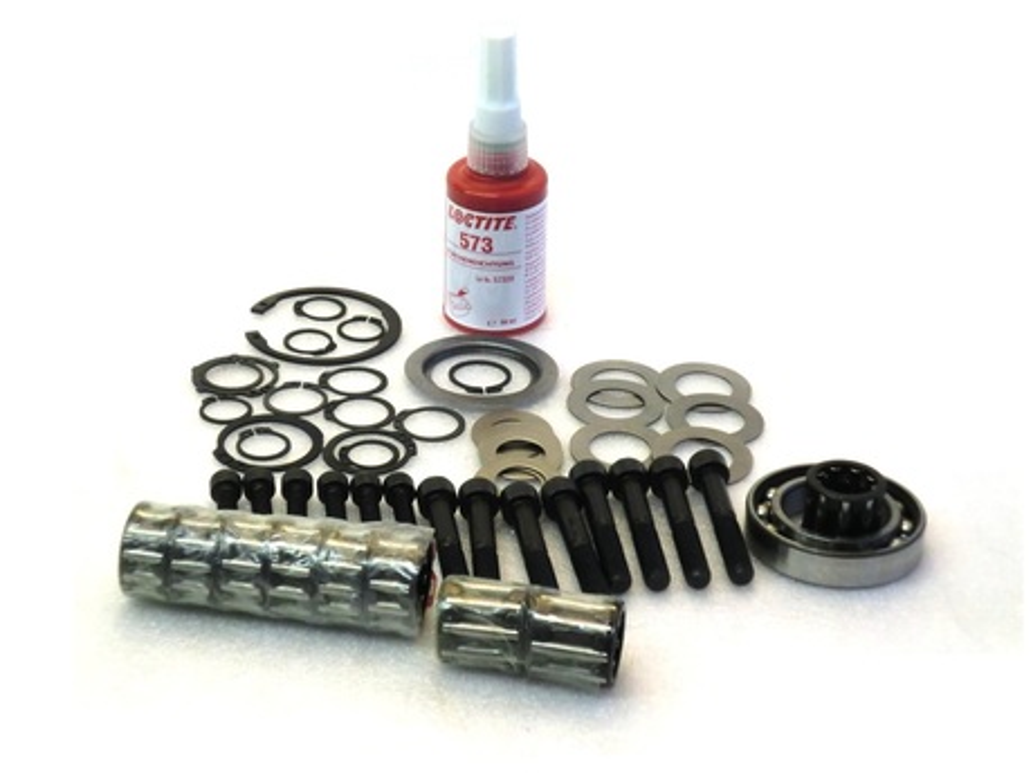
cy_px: 388
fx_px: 1850
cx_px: 516
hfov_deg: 31.2
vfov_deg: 23.7
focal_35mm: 62
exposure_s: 1/60
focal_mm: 11.16
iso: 200
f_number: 4.3
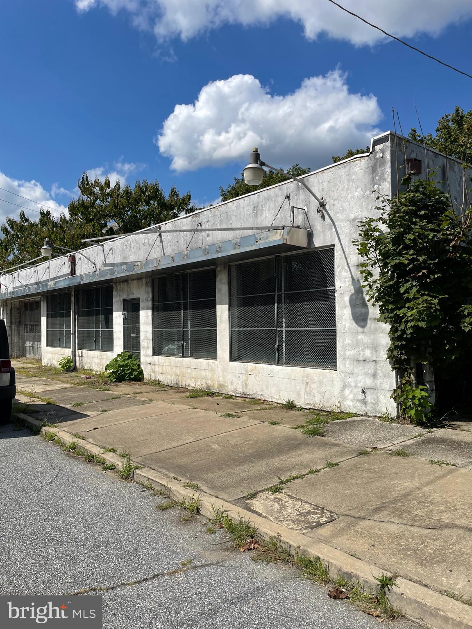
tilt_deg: +2.6
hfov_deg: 53.1
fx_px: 473
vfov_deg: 67.3
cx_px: 236
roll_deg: +1.4
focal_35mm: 26
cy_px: 314
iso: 32
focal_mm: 4.2
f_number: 1.6
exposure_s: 1/6135
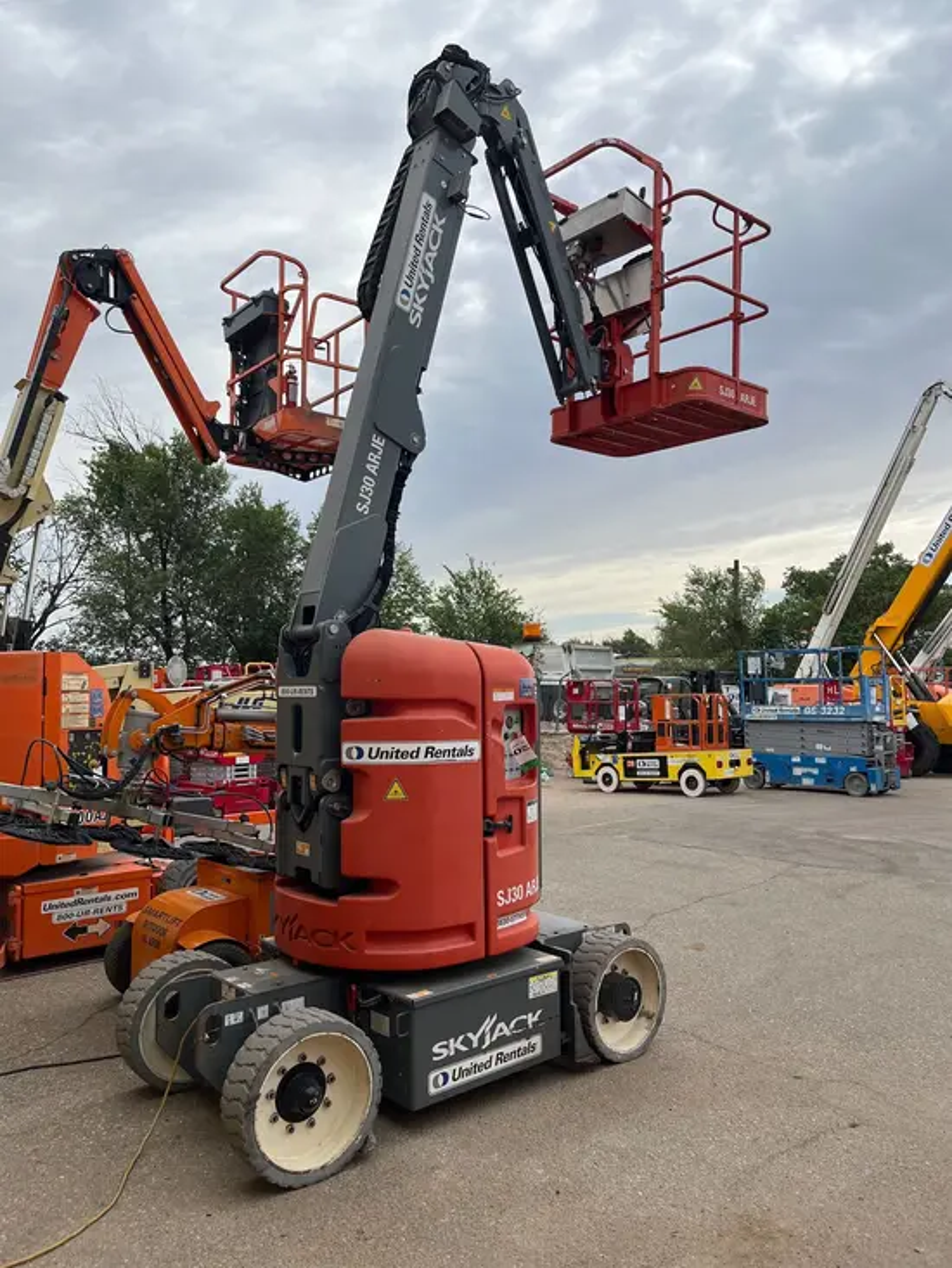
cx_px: 476
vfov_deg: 67.3
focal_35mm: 26
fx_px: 953
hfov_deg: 53.1
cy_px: 634
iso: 50
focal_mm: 5.1
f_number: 1.6
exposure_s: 1/2571
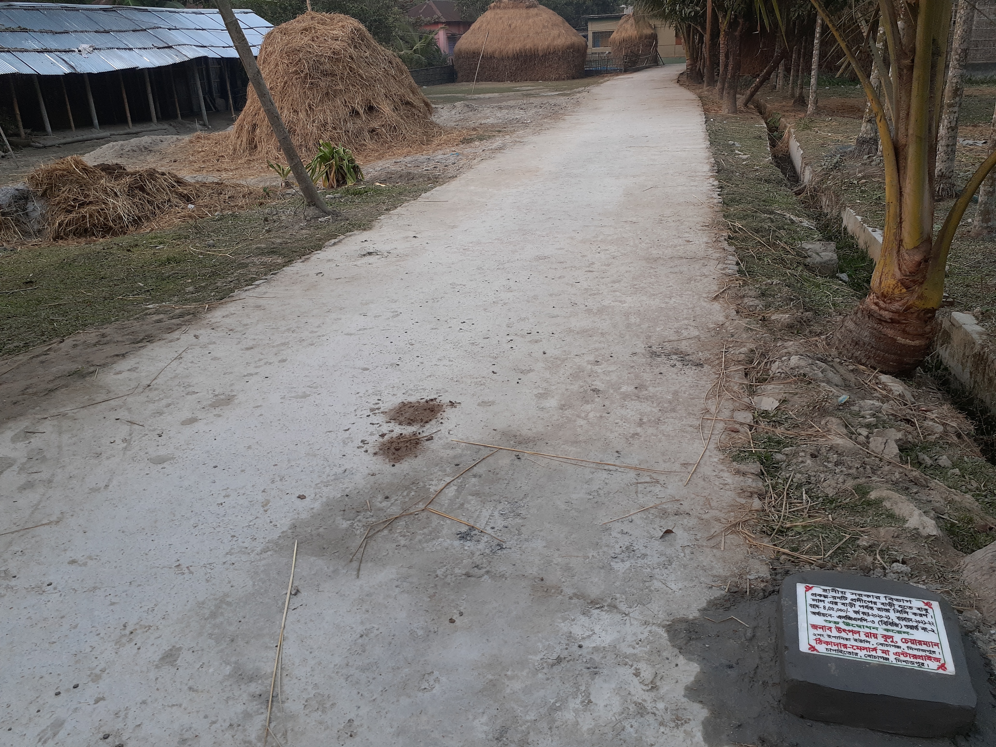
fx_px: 777
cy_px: 374
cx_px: 498
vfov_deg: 51.4
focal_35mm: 27
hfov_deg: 65.3
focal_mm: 3.6
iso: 64
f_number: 1.9
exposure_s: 1/50
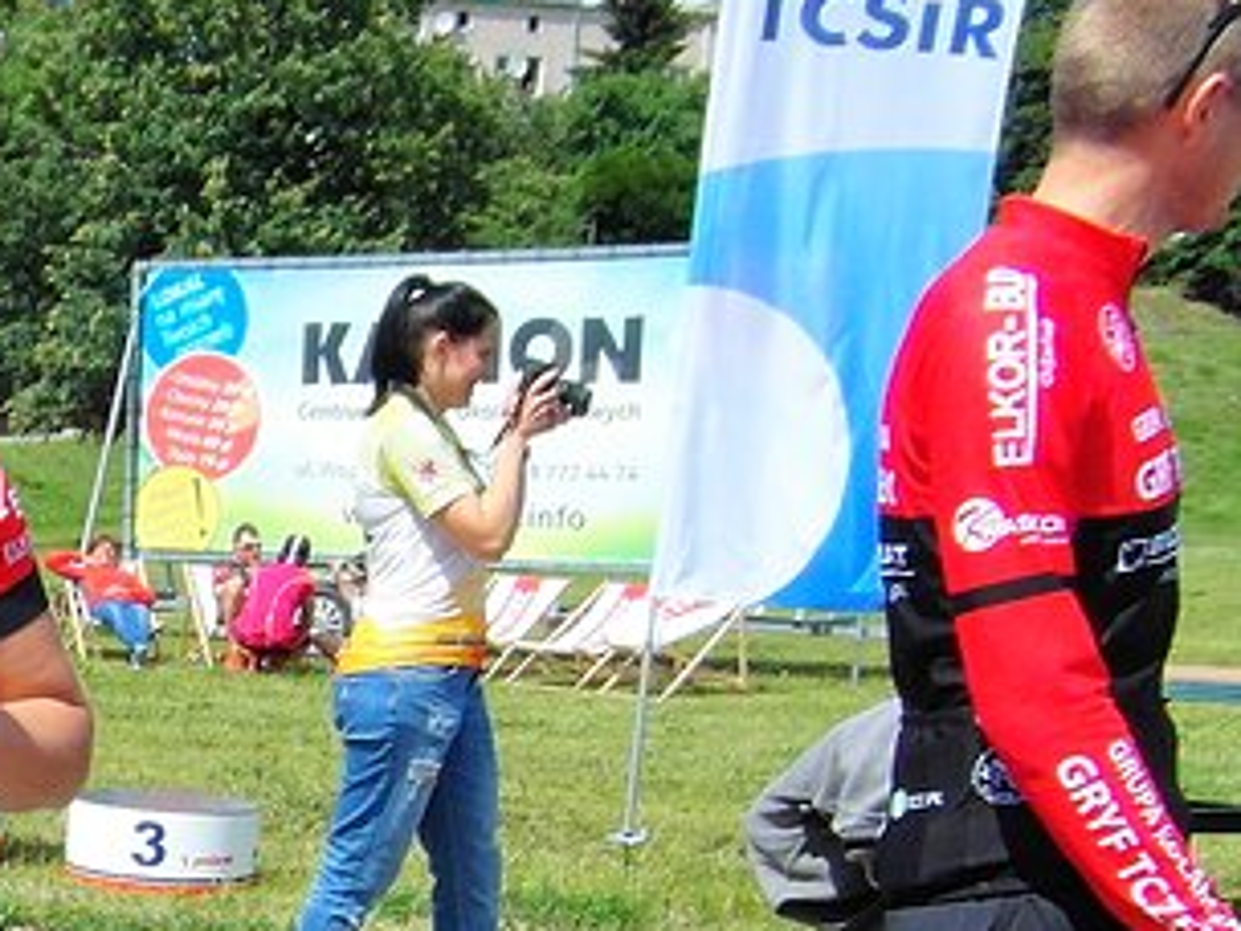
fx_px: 2545
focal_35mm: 71
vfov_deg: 20.2
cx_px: -310
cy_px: 884
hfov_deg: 24.4
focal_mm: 4
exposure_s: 1/1000
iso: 100
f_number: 3.2
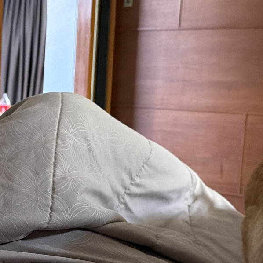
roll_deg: -2.7
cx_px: 59
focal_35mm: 71
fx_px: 610
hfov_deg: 24.0
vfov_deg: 24.3
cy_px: 154
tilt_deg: -6.0
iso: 800
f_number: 1.78
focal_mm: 6.76
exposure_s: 1/53
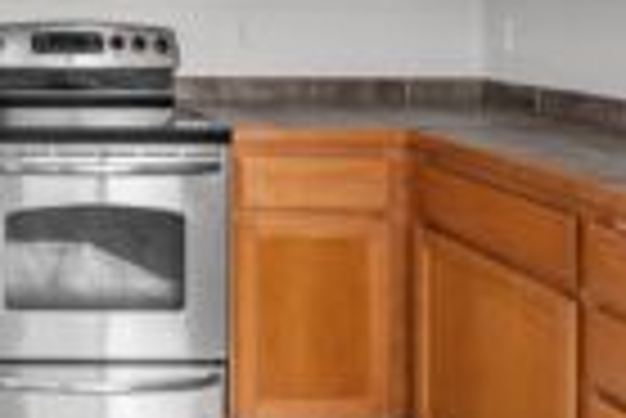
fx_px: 801
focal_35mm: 46
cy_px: 2
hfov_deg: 36.6
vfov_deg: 27.6
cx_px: -50
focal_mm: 16
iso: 250
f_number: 8
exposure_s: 1/8
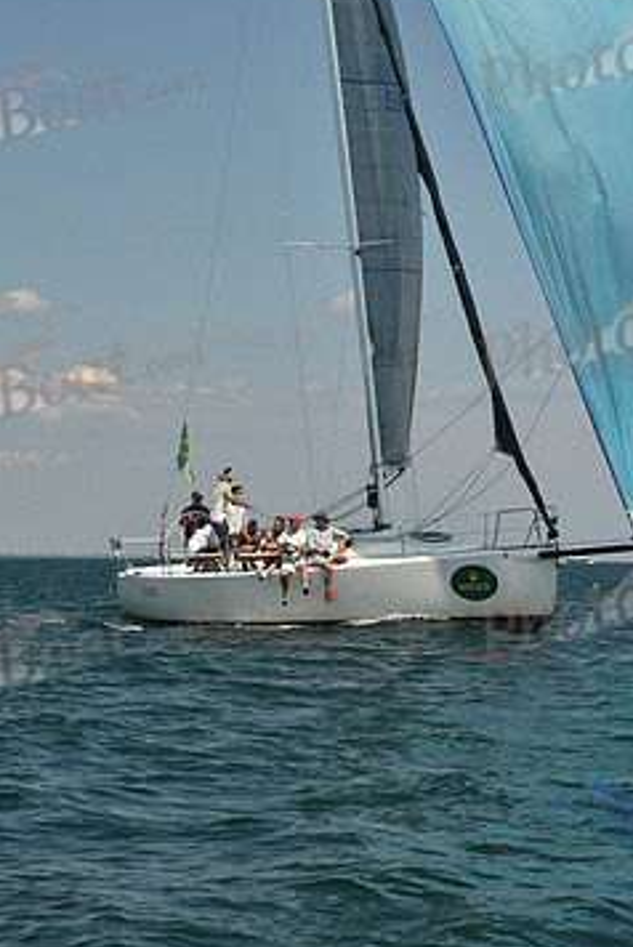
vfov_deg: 17.8
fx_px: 3001
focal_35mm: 114
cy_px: 221
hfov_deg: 12.0
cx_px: 342
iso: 320
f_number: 6.3
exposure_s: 1/1000
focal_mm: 70
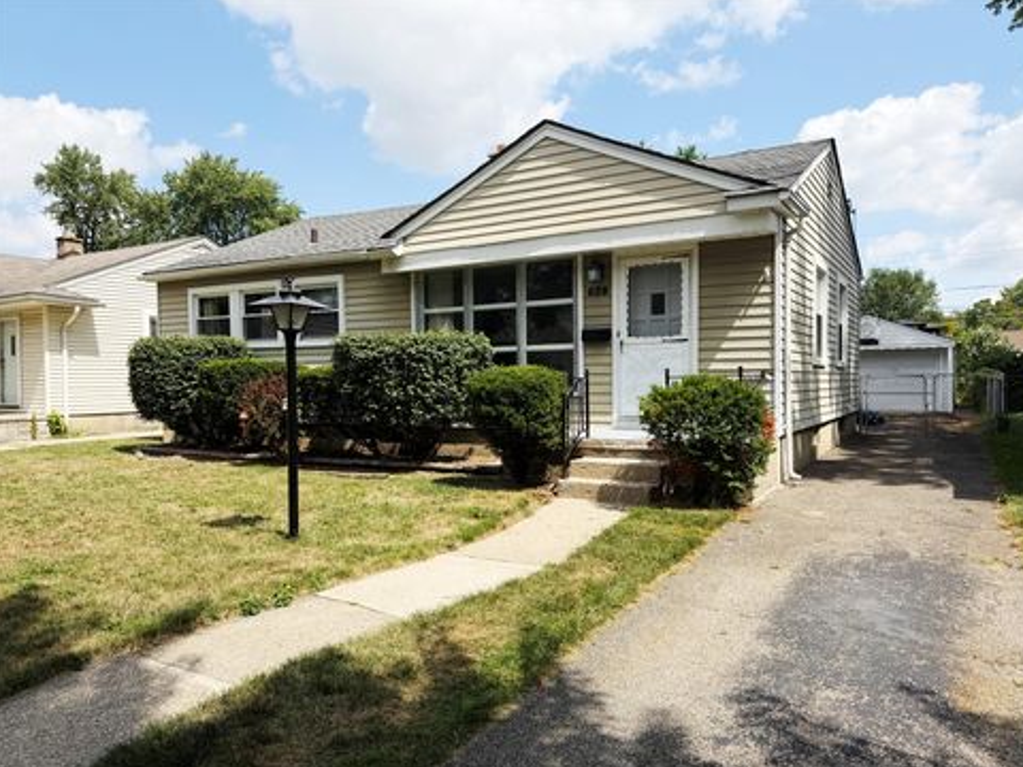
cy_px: 395
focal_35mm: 25
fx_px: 739
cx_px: 524
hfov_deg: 69.4
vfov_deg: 54.9
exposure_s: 1/5319
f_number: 1.78
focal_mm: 6.76
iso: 80
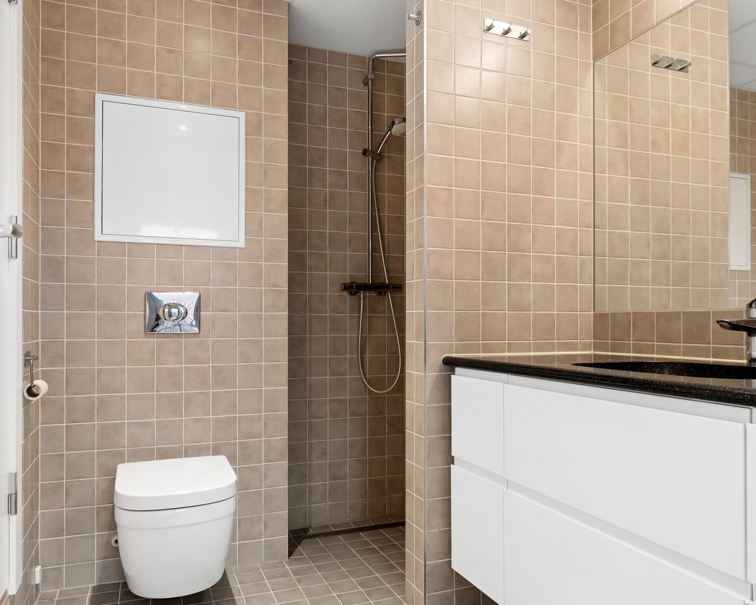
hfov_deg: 66.9
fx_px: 572
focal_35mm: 26
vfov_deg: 55.7
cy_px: 301
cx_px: 387
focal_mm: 15
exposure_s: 1/20
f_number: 8
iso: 200
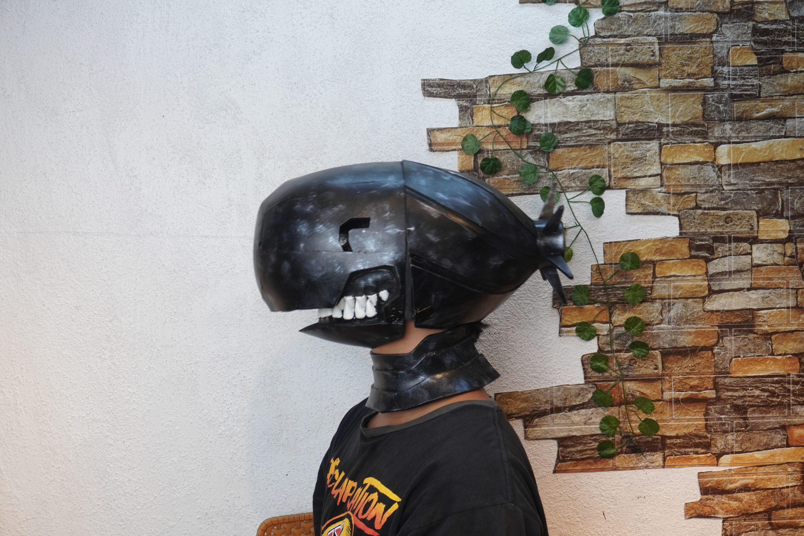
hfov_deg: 46.4
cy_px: 268
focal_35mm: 42
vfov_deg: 31.9
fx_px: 938
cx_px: 402
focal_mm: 28
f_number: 6.3
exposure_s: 1/30
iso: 320
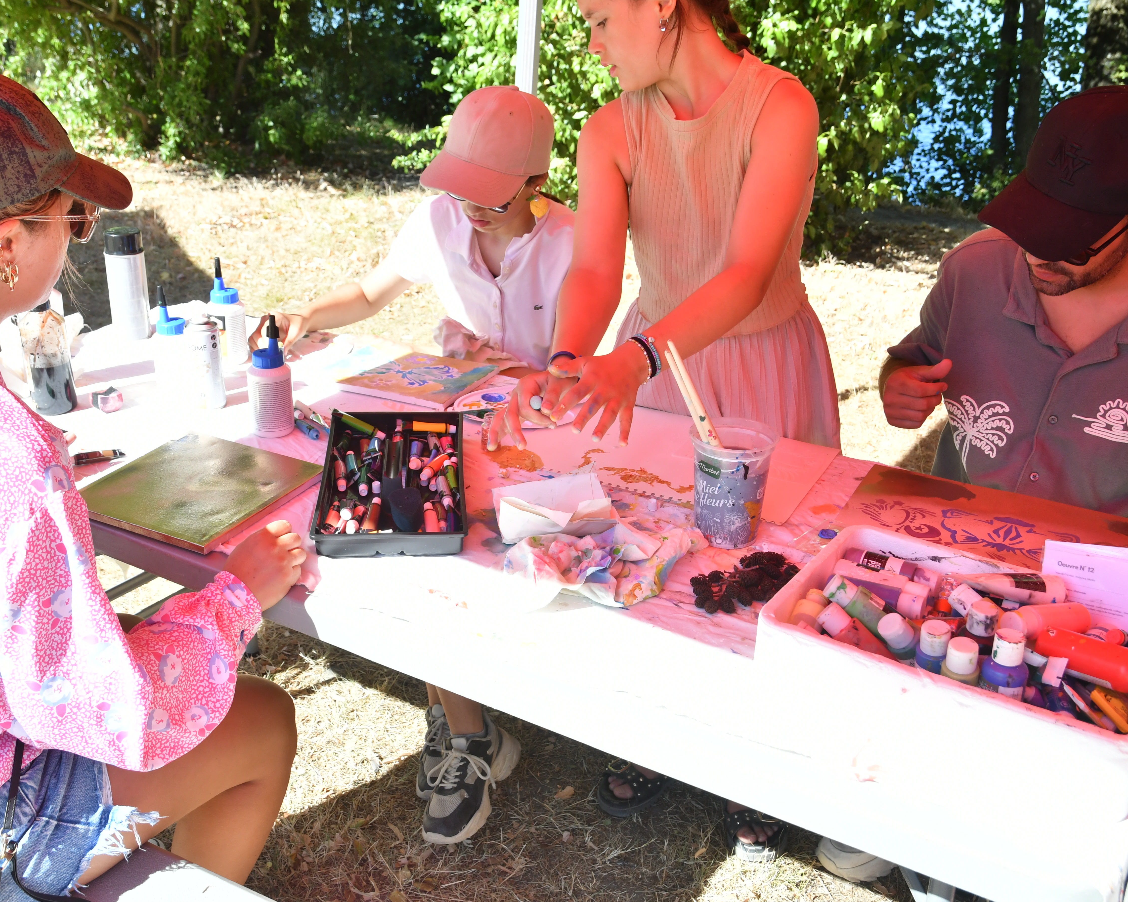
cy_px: 457
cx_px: 530
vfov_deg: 39.2
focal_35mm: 38
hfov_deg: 47.9
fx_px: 1269
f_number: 5.6
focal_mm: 22
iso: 400
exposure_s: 1/400
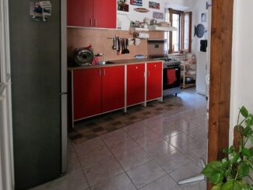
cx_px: 215
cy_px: 53
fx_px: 175
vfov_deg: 54.8
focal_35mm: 24
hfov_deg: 63.0
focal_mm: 2.2
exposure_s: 1/33
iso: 500
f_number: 2.2
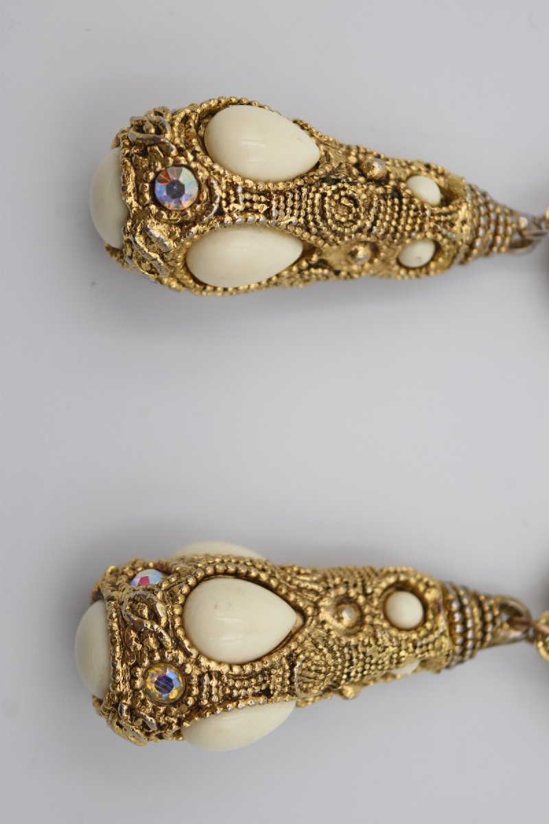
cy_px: 412
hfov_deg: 19.7
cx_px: 274
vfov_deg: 29.2
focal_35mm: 69
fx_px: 1578
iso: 160
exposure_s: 1/125
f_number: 5
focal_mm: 46
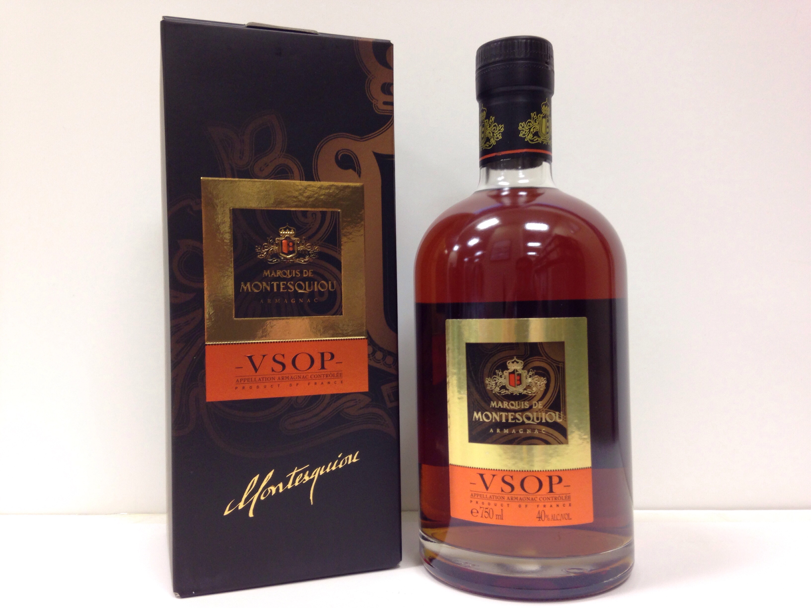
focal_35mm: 33
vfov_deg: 42.9
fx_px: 773
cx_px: 406
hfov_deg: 55.4
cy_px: 304
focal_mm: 4.12
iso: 80
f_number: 2.4
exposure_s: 1/20
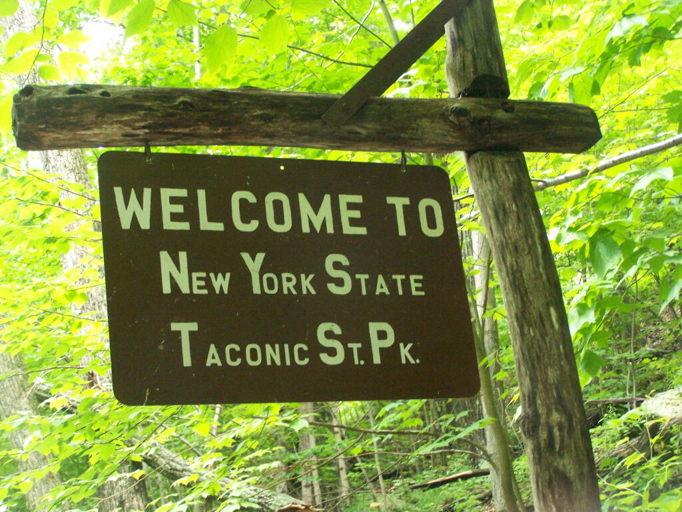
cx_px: 341
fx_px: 1320
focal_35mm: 67
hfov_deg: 29.0
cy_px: 256
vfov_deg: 21.9
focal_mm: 11.1
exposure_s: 1/50
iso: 400
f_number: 3.2
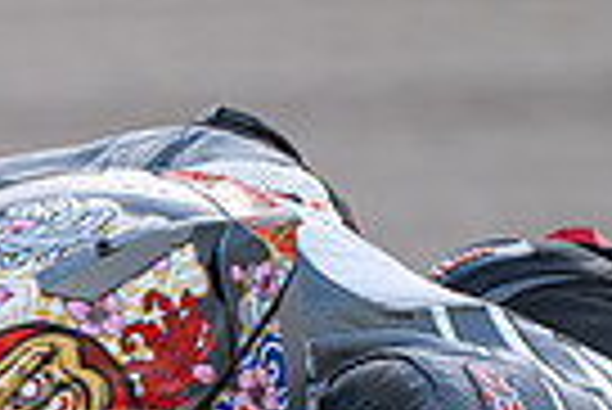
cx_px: -360
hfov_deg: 0.8
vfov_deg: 0.5
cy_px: 795
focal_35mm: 2550
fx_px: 43396
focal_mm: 600
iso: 900
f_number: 6.3
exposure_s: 1/1250
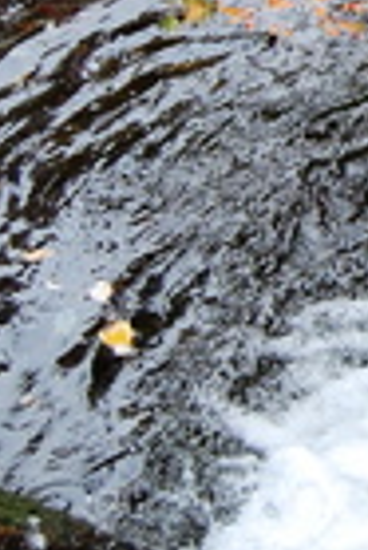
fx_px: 2768
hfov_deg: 7.4
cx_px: 687
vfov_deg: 11.2
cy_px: -67
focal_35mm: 181
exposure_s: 1/80
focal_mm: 28
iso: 200
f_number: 4.5
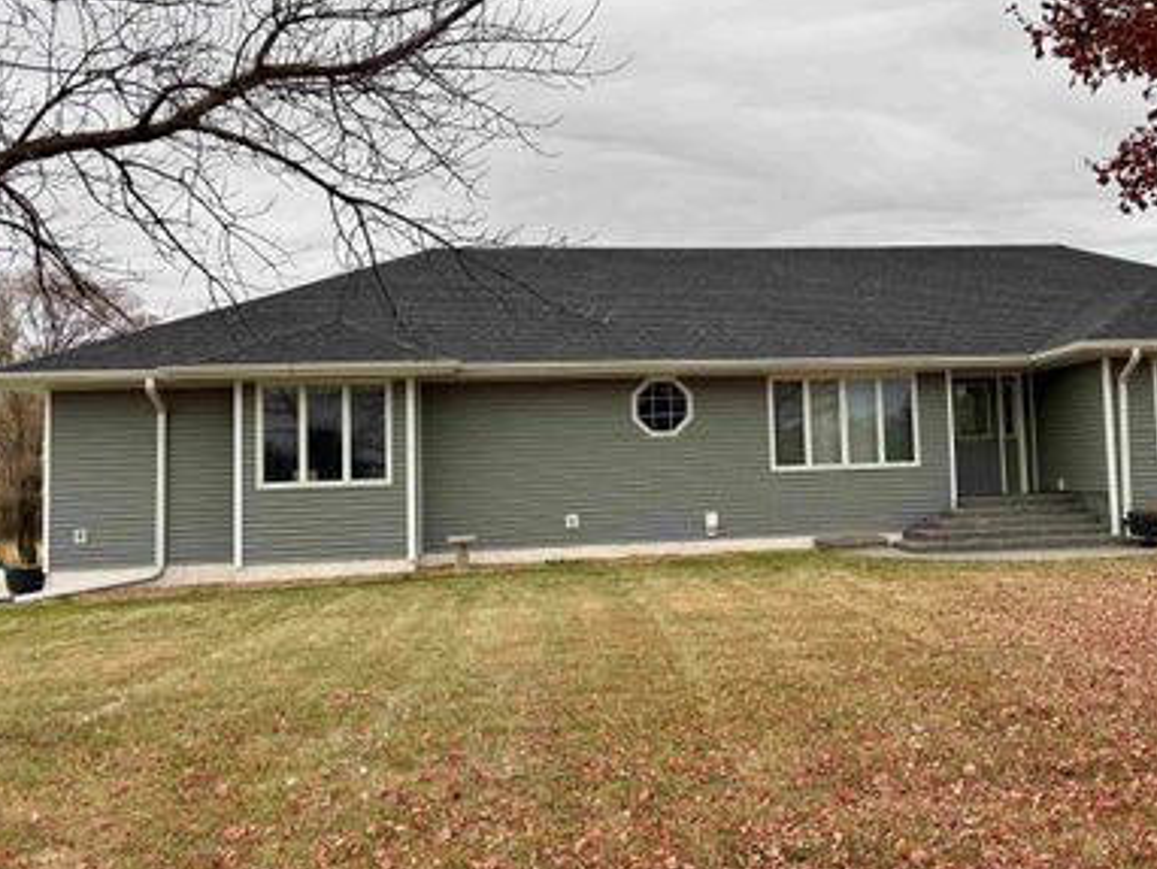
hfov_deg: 53.2
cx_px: 739
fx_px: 1137
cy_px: 380
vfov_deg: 41.8
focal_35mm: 34
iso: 50
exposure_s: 1/473
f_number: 1.6
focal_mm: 5.96
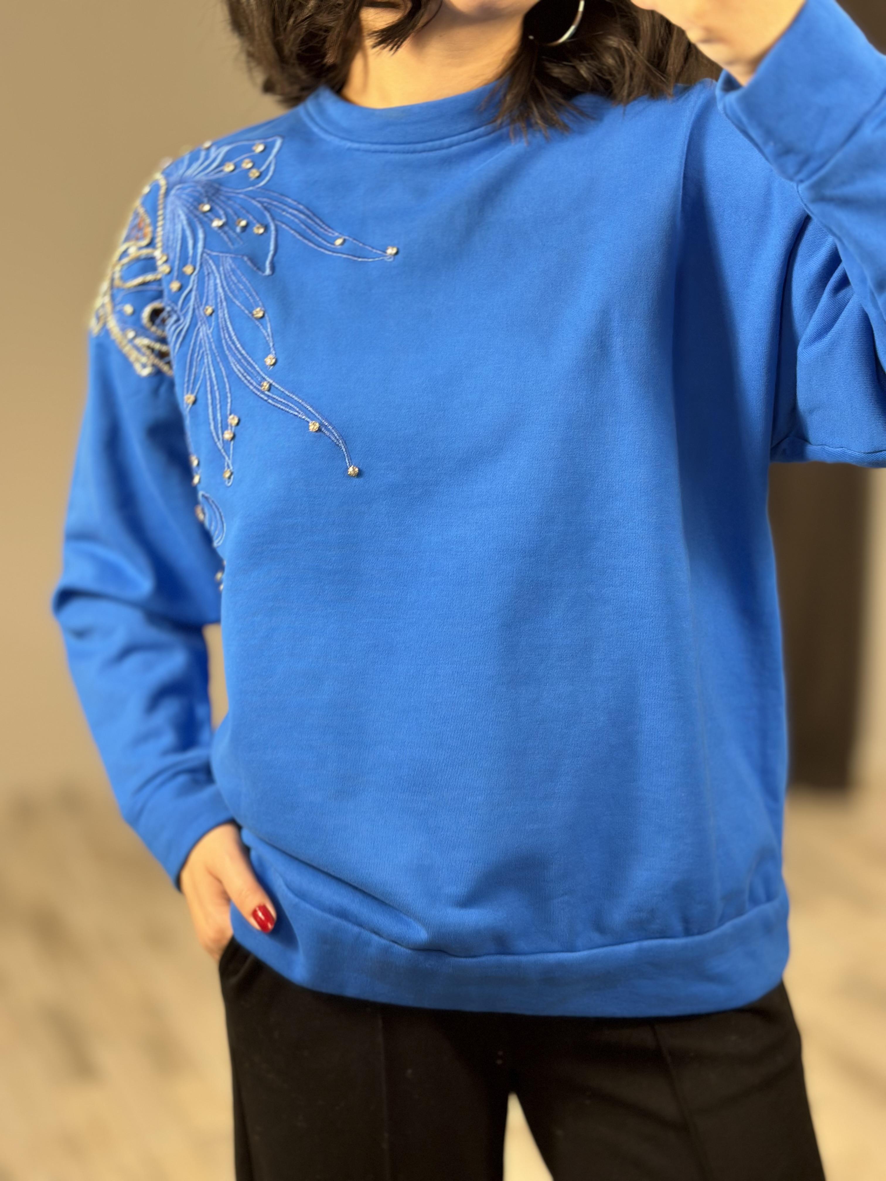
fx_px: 1638
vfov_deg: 39.7
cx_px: 443
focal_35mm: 48
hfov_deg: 30.3
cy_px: 590
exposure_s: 1/50
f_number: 1.78
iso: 100
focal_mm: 6.86
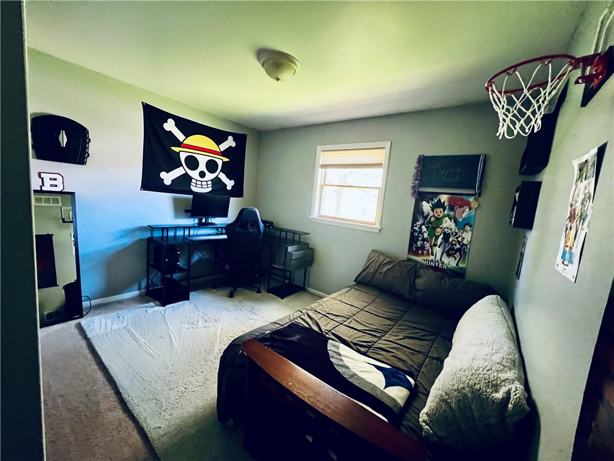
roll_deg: -4.9
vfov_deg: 89.9
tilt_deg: -8.1
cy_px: 230
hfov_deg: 106.2
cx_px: 307
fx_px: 231
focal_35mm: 13
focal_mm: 1.57
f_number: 1.8
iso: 1000
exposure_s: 1/51
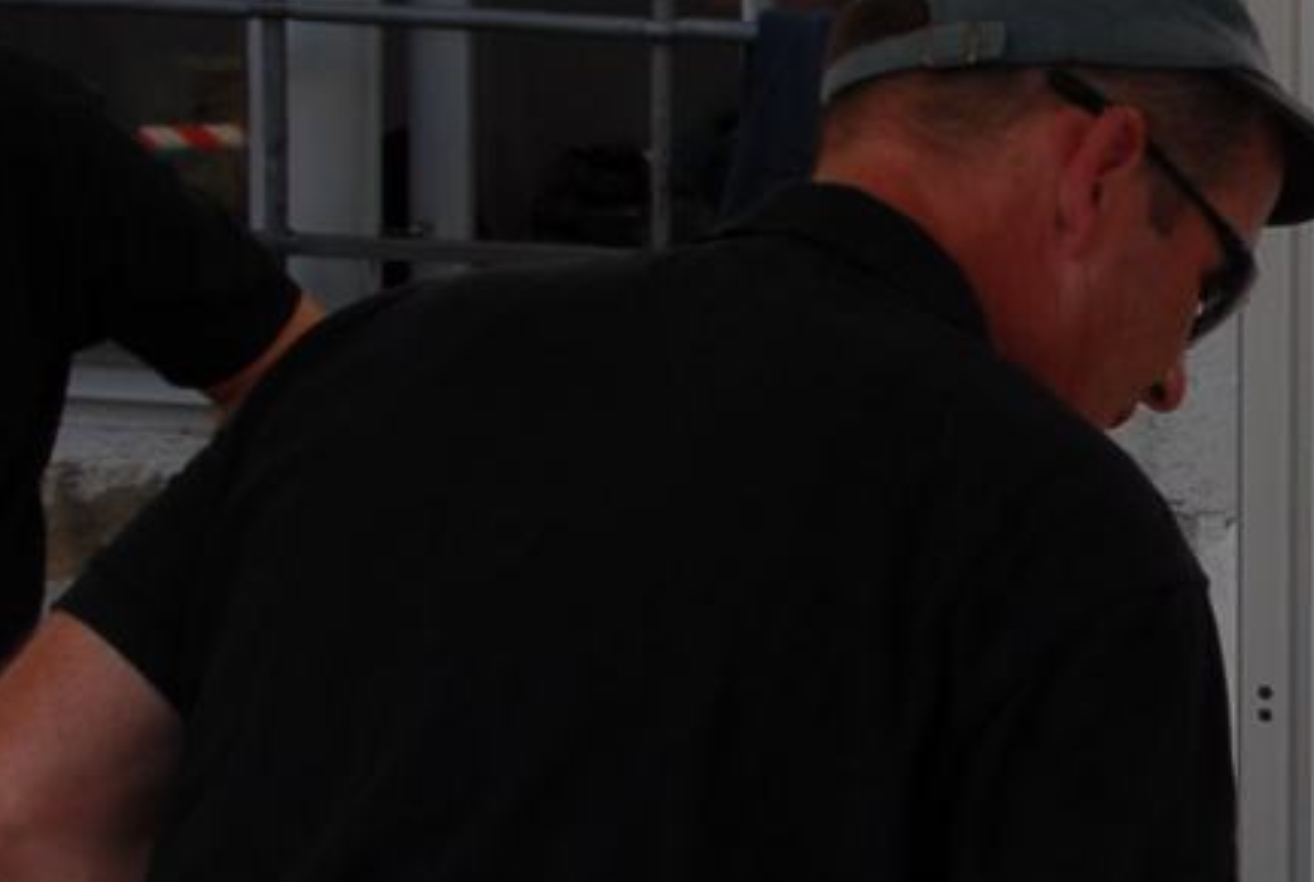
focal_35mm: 149
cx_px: 2023
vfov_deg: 9.2
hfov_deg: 13.0
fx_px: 5450
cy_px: 630
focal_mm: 24
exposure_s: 1/125
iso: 100
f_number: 9
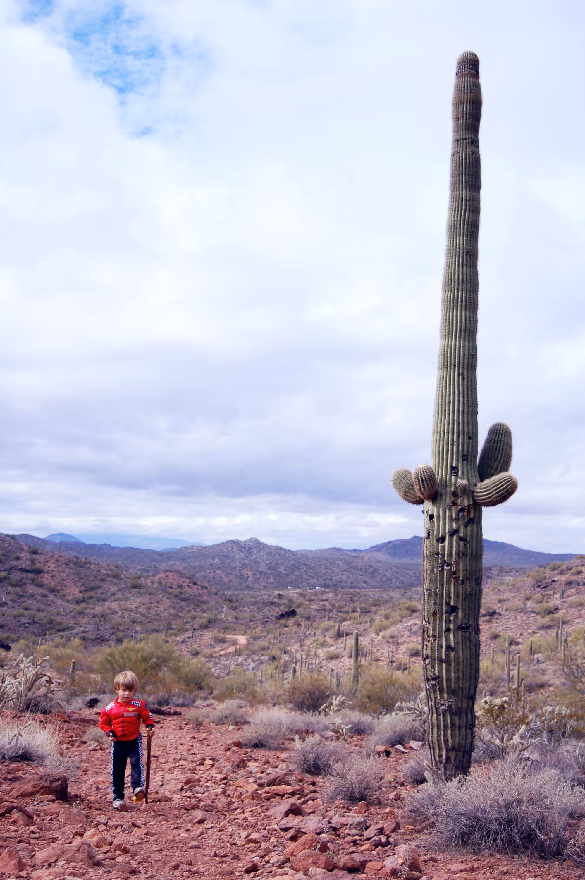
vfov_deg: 46.4
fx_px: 1026
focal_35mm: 42
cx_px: 292
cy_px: 440
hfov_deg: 31.8
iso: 200
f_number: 3.5
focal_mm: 28
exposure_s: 1/2000
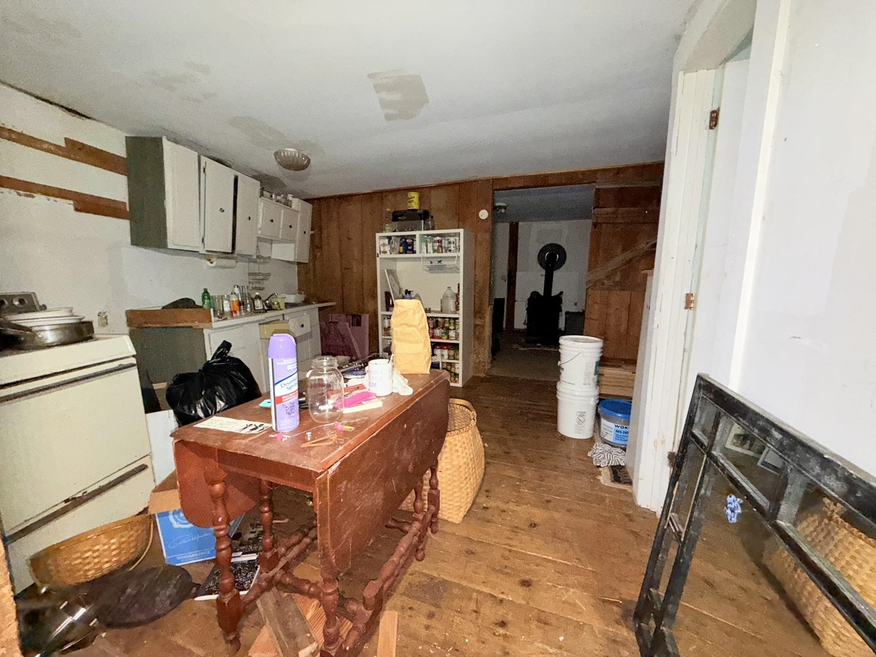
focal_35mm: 14
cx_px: 438
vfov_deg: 85.7
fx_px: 354
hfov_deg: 102.1
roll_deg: -0.5
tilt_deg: -9.3
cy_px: 328
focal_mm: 2.22
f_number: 2.2
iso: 320
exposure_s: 1/36
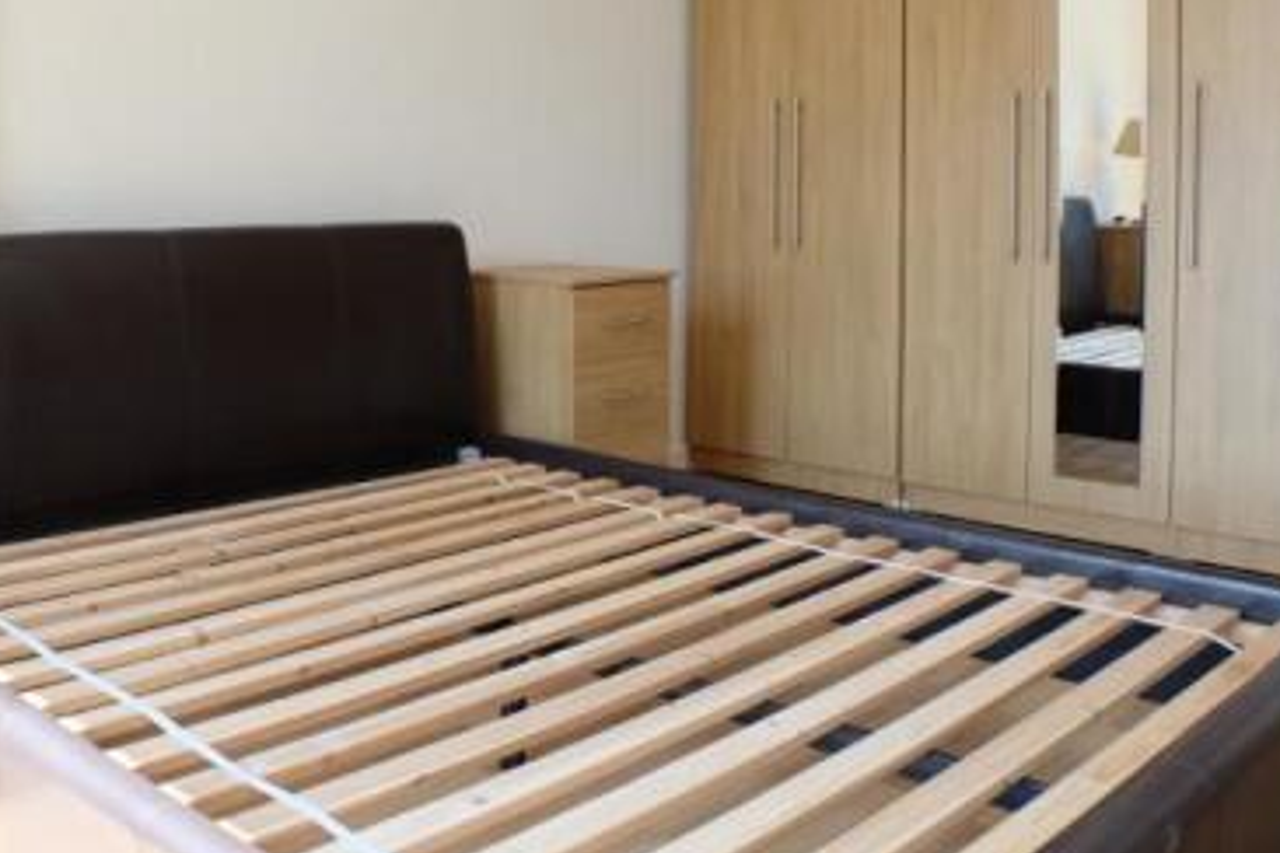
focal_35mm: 43
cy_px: 246
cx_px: 572
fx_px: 1529
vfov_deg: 30.8
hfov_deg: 45.4
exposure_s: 1/140
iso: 400
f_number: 4
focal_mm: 16
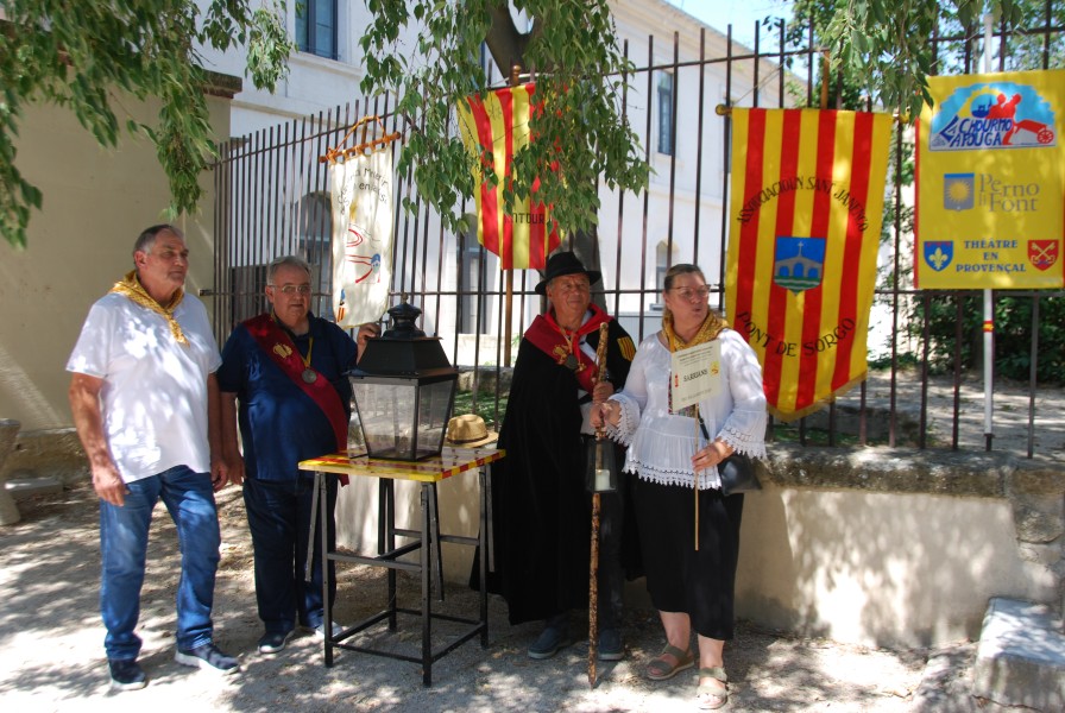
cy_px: 356
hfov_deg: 57.2
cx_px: 532
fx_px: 978
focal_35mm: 33
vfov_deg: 40.1
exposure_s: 1/125
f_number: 5.6
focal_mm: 22
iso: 100
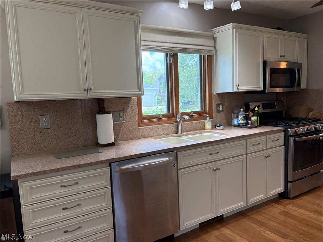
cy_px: 121
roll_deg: +3.0
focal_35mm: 26
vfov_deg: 53.1
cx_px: 162
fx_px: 243
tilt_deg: -5.4
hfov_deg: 67.3
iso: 125
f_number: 1.6
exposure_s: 1/173
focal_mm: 5.96
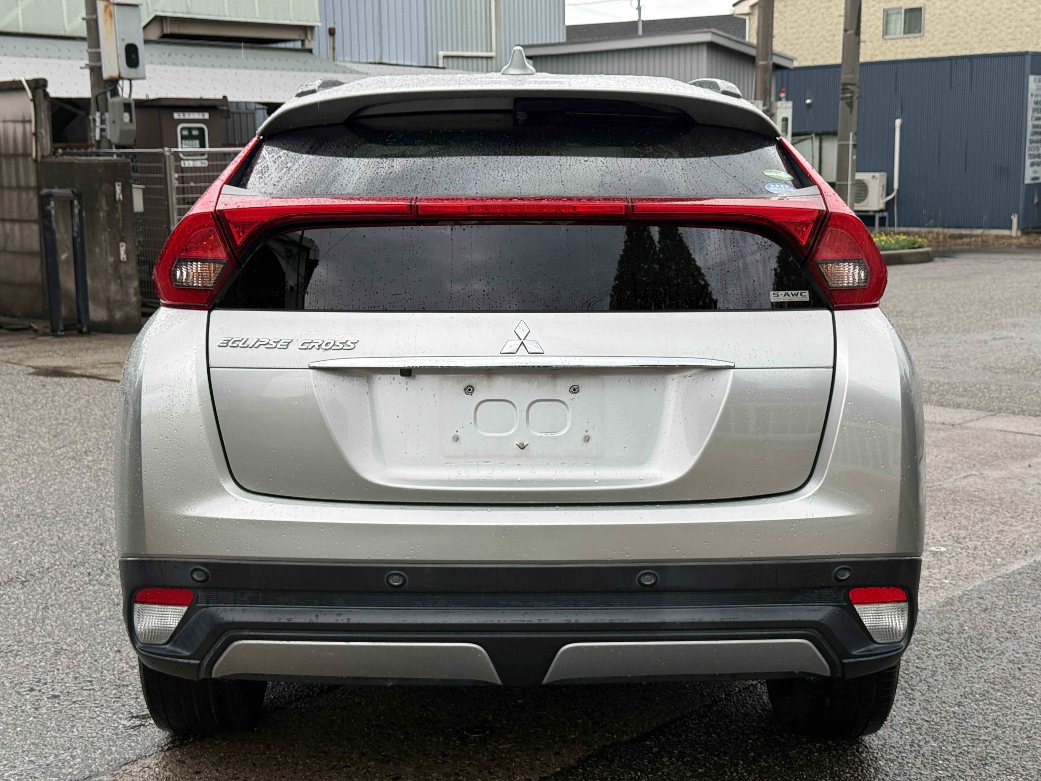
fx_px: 1443
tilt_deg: -9.2
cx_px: 520
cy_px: 390
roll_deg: +0.9
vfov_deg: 30.3
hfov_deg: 39.7
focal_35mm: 48
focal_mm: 6.76
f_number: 1.78
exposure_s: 1/396
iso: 64
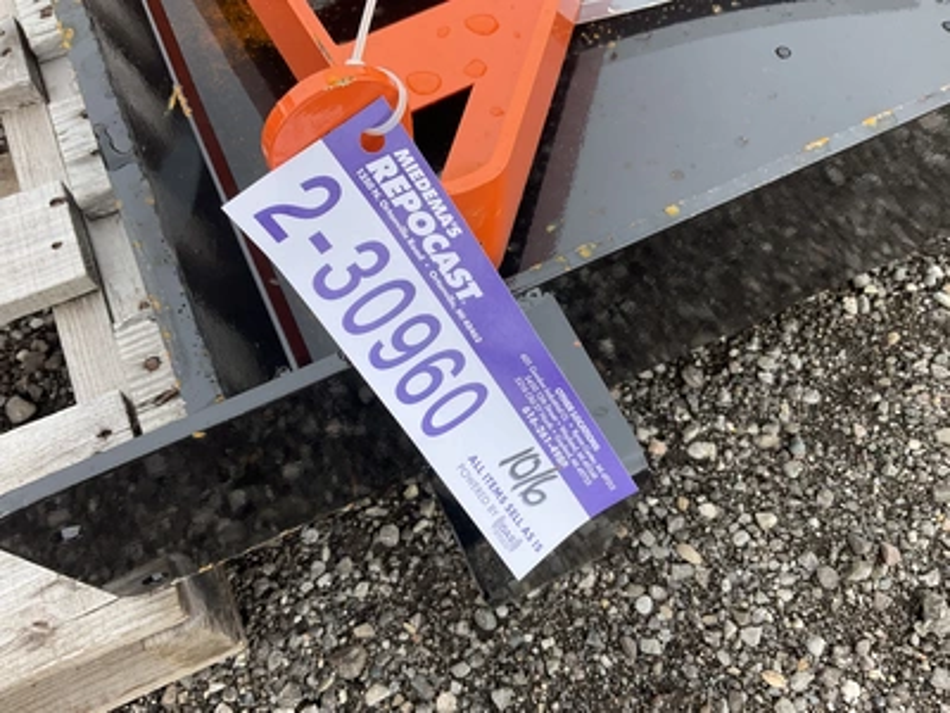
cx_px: 475
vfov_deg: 48.2
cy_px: 356
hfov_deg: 61.7
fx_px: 796
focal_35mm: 29
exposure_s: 1/574
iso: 25
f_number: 1.8
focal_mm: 3
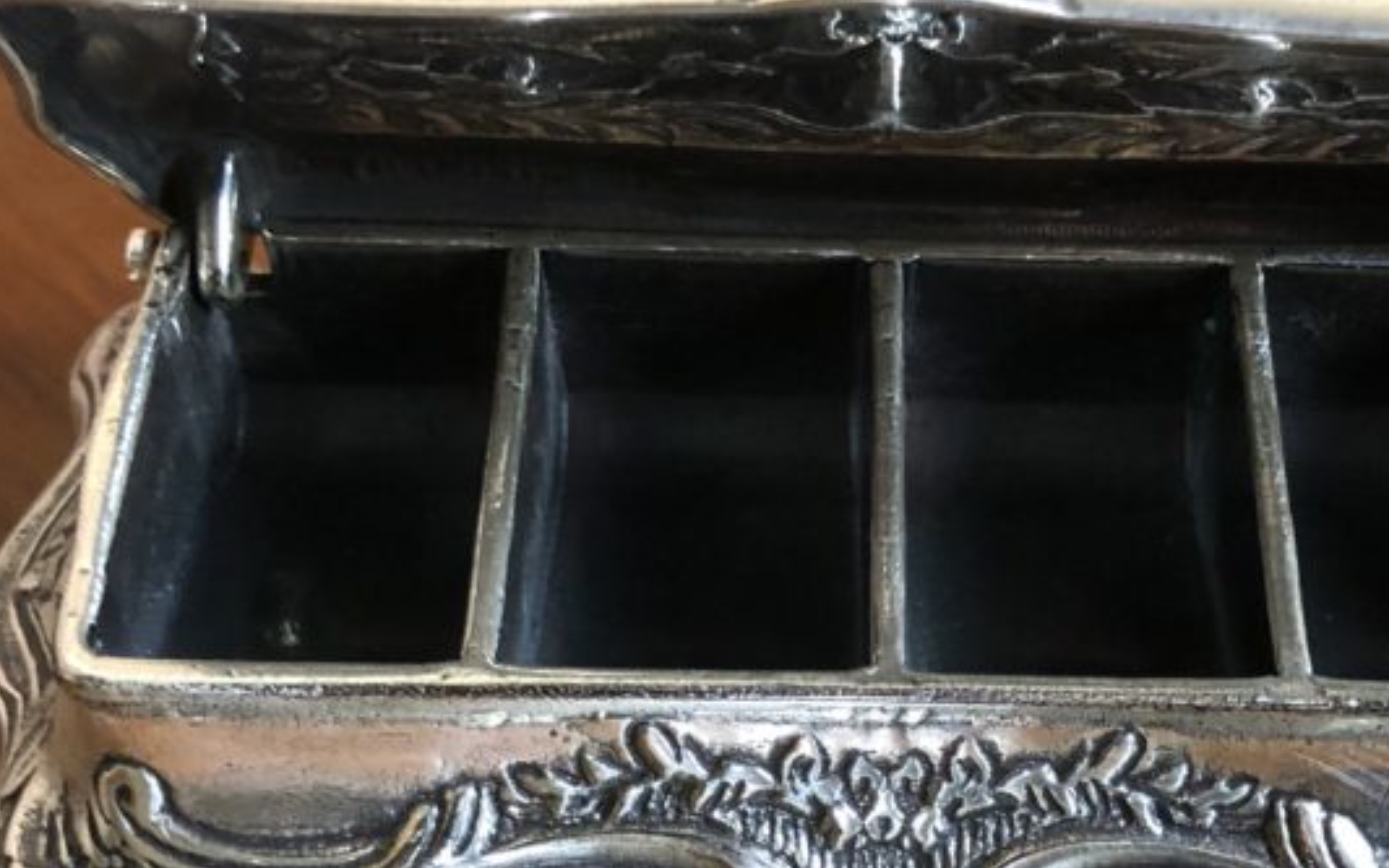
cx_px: 860
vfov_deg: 22.4
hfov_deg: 35.5
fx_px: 2157
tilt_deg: -57.7
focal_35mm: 57
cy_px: 706
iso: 100
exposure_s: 1/9
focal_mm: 4
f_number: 1.8
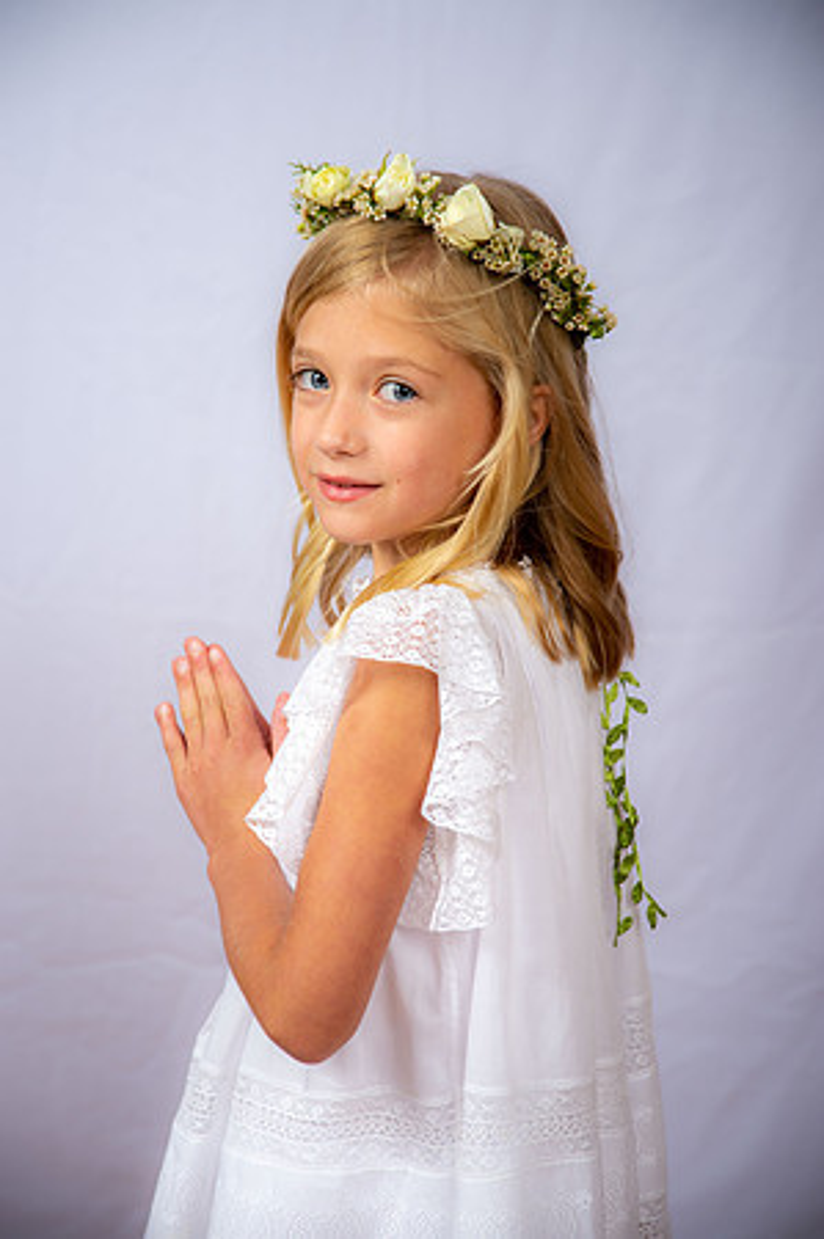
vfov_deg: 23.9
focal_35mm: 85
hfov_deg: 16.0
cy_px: 620
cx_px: 412
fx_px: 2925
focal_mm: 85
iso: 250
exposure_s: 1/160
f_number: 6.3
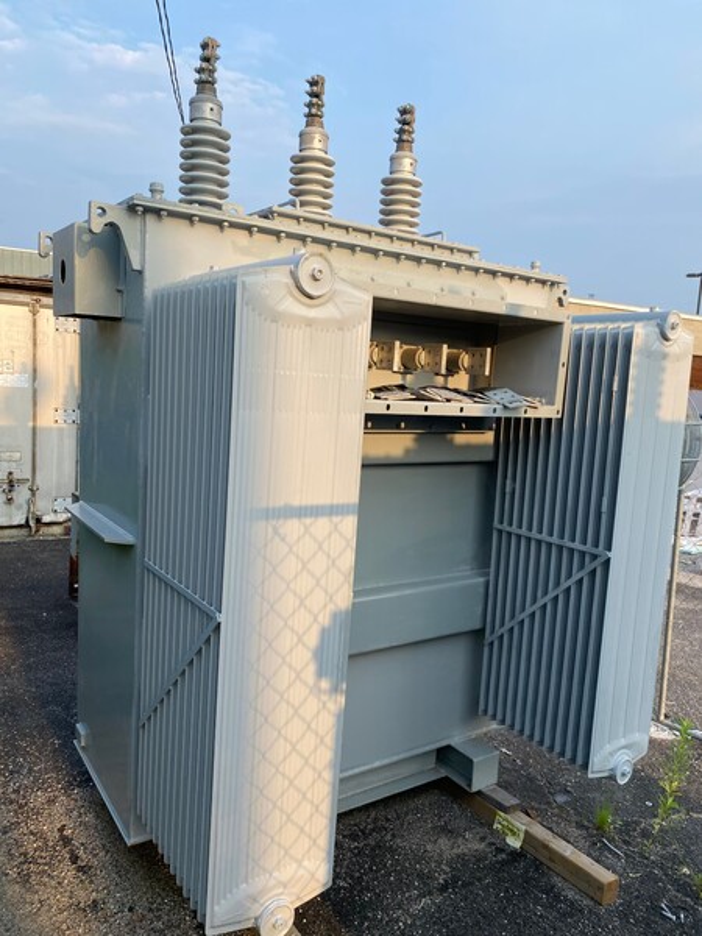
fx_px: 703
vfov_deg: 67.3
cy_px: 468
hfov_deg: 53.1
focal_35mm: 26
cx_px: 351
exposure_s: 1/833
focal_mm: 4.25
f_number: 1.8
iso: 32
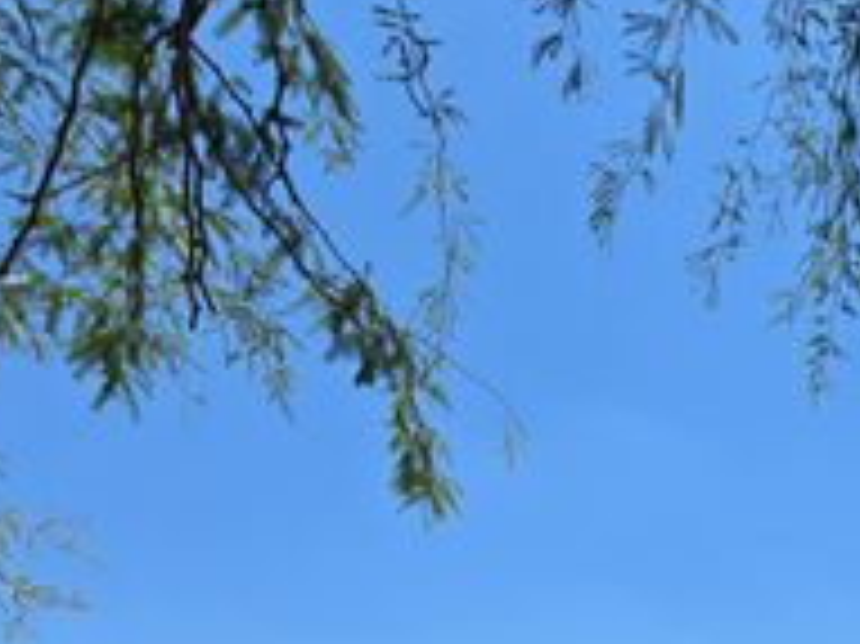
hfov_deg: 48.6
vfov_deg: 35.6
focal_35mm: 34
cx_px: 765
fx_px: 844
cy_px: 709
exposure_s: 1/2897
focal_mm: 2.2
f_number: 2.2
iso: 50
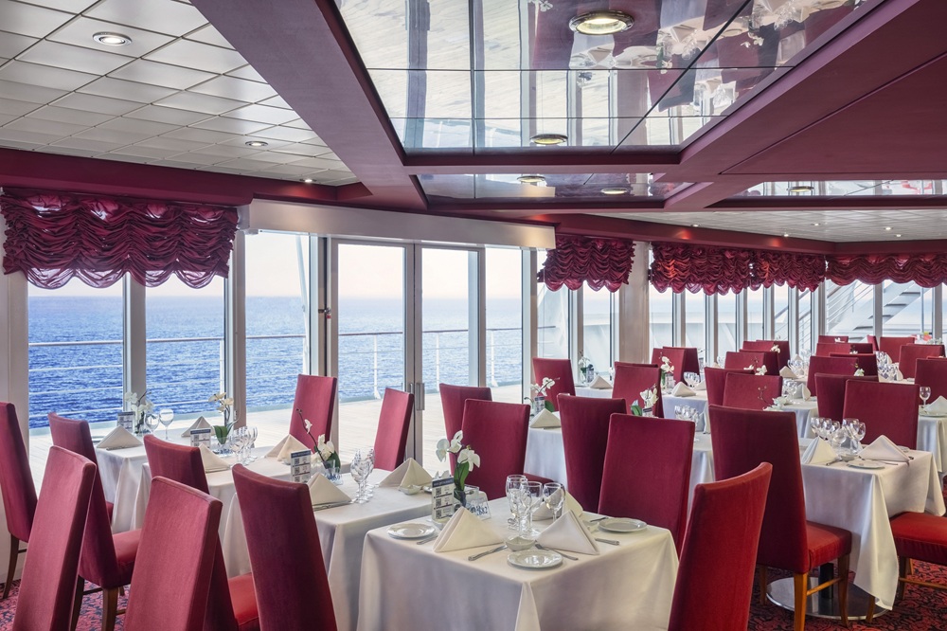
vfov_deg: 41.1
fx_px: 841
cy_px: 316
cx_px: 474
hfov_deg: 58.7
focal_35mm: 32
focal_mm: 32
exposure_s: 1/60
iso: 200
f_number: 11
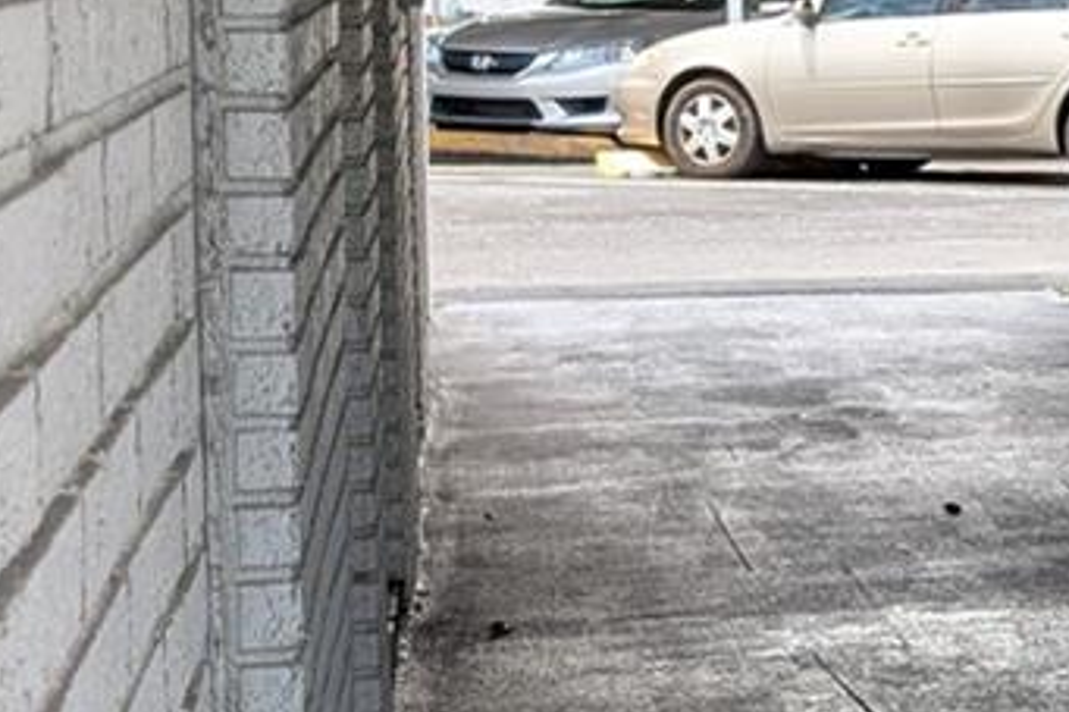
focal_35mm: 117
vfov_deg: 11.7
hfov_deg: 13.6
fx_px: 3472
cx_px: 2426
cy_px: 242
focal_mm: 6.9
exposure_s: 1/196
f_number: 1.68
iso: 19
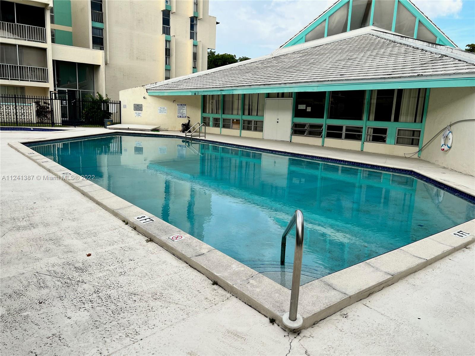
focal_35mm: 26
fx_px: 357
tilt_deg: -11.5
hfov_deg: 67.3
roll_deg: -2.4
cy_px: 178
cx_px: 238
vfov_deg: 53.1
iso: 50
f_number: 1.5
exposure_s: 1/2123
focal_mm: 5.7
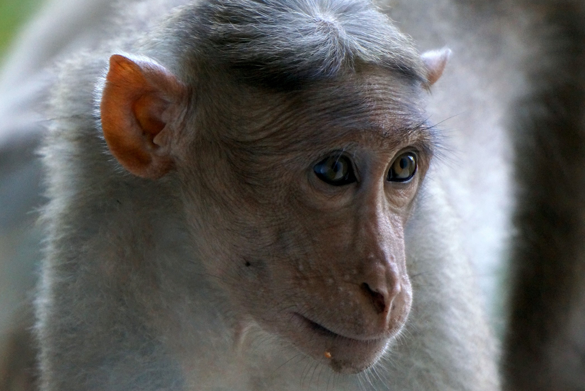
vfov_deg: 4.4
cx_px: 292
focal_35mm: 315
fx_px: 5120
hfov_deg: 6.5
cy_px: 196
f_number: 6.3
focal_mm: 210
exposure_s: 1/320
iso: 3200
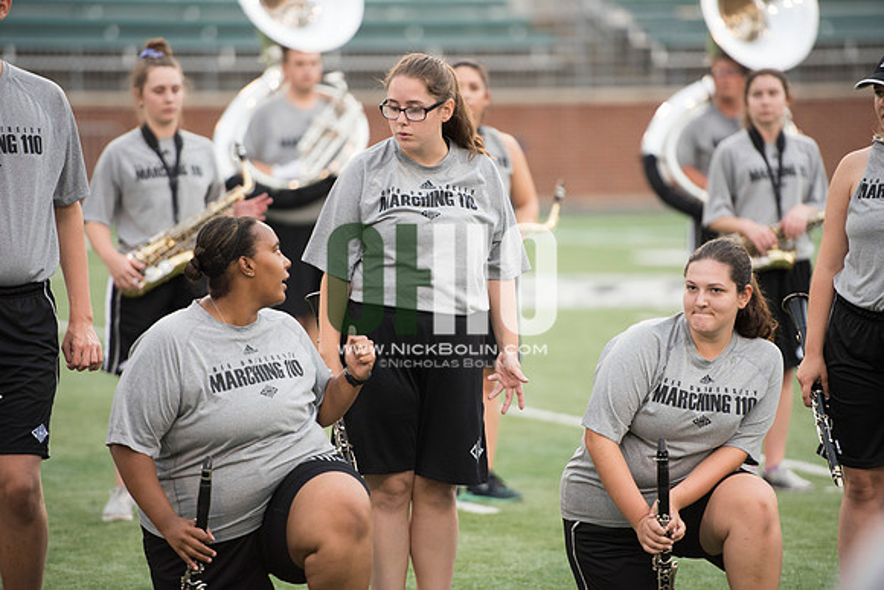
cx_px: 442
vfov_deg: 6.9
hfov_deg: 10.3
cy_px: 295
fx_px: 4912
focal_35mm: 200
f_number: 2.8
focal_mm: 200
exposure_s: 1/1250
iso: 1000
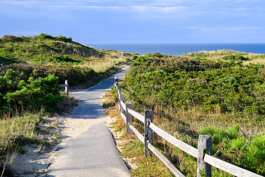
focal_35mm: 52
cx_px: 132
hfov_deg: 38.4
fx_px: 380
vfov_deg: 26.2
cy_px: 88
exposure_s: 1/250
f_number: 14
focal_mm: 51
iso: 500
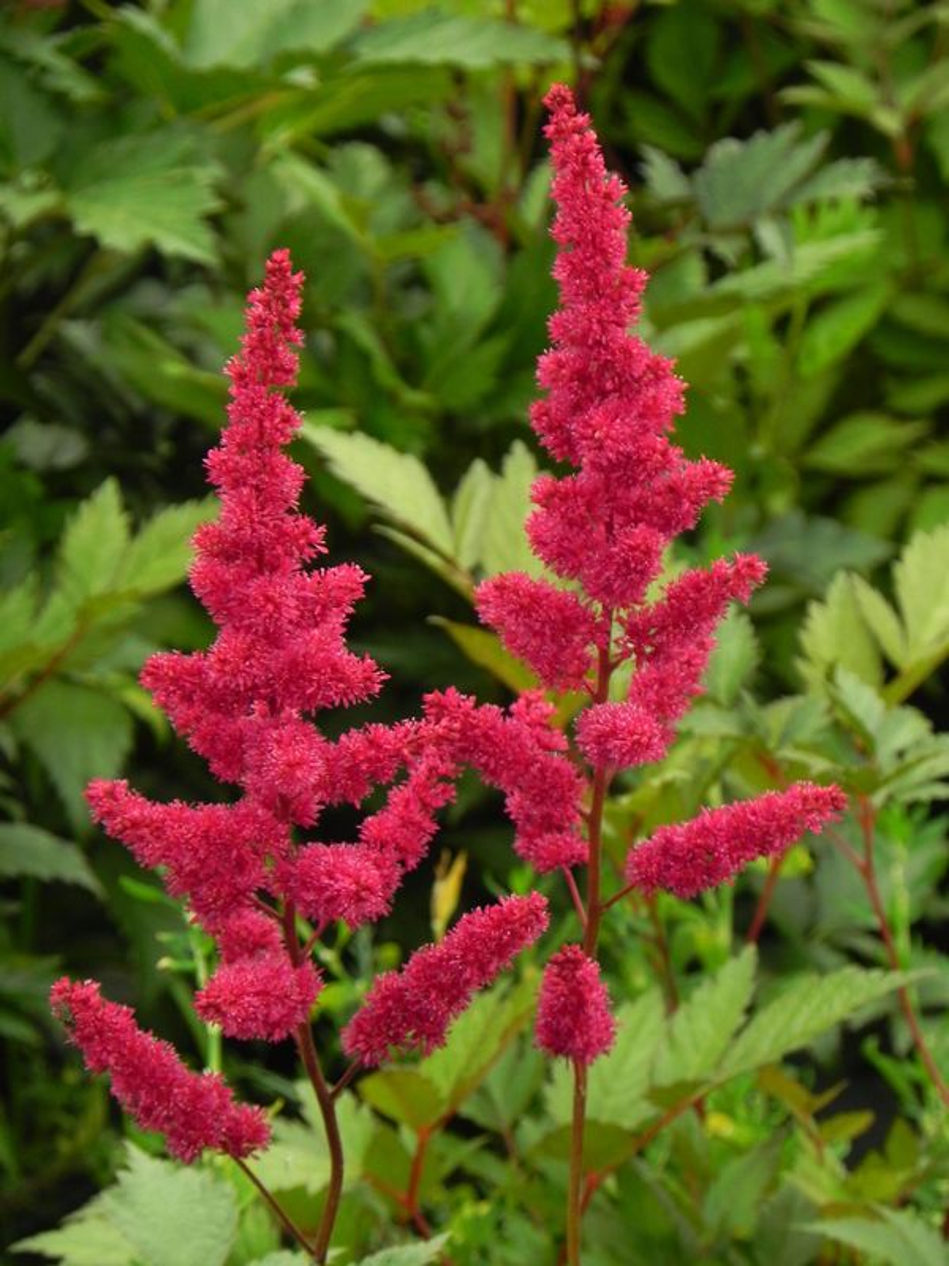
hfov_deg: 5.1
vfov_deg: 6.8
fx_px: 10637
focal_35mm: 291
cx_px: 474
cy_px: 633
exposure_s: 1/125
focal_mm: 51.8
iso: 160
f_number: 5
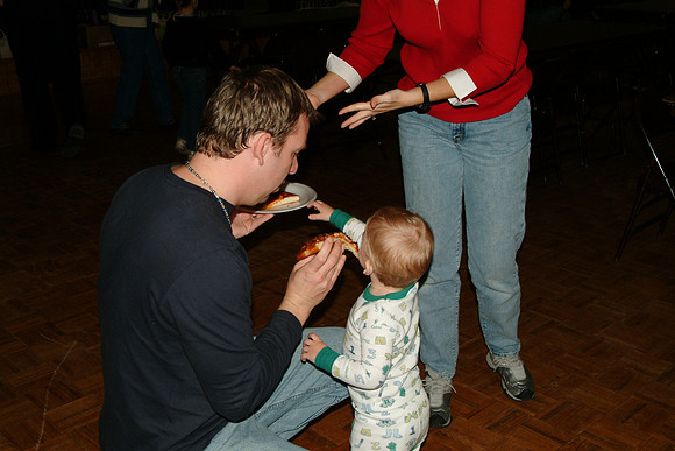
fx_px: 788
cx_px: 338
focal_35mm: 42
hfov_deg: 46.4
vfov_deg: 31.9
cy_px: 226
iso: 400
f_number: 11
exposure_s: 1/125
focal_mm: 28
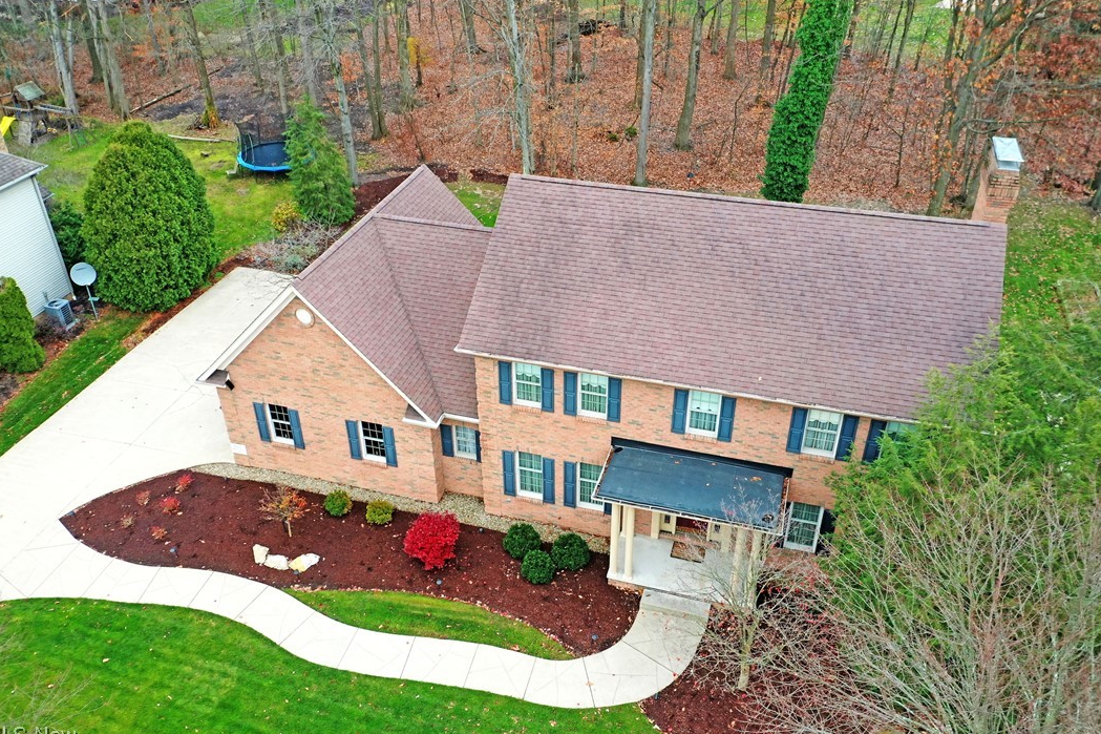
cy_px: 377
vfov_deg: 44.9
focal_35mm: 29
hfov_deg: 63.7
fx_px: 887
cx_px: 548
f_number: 4.5
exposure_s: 1/120
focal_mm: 10.26
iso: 400
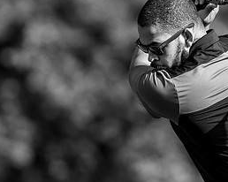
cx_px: 175
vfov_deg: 1.4
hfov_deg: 1.7
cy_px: 91
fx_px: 7525
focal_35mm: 1116
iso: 200
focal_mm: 300
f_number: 2.8
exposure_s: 1/1250
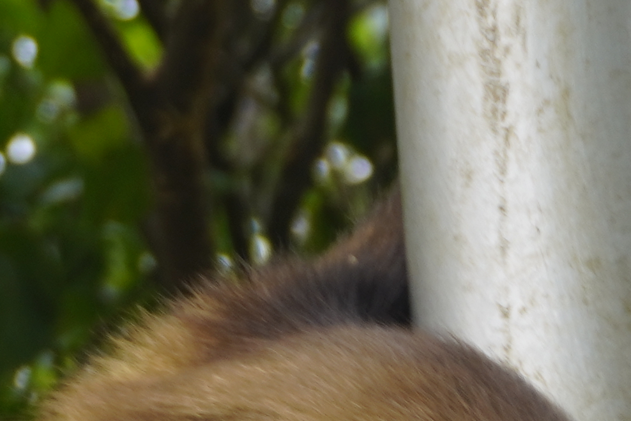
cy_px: 1172
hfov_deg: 5.9
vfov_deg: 3.9
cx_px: -103
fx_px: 6065
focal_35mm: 346
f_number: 6.3
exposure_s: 1/80
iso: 100
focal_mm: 38
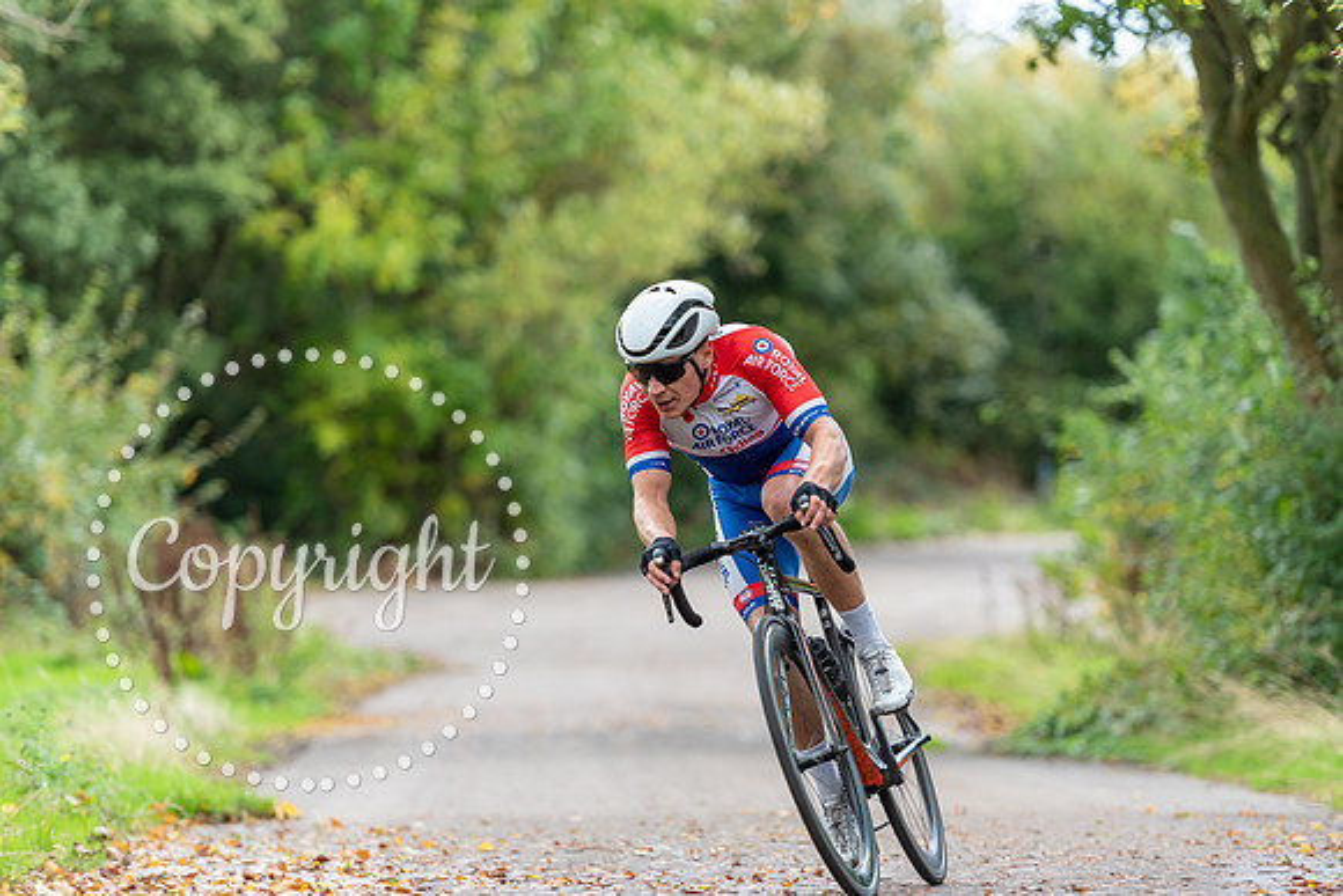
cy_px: 448
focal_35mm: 170
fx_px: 6343
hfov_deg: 12.1
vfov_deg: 8.1
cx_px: 672
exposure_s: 1/320
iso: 250
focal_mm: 170
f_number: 2.8
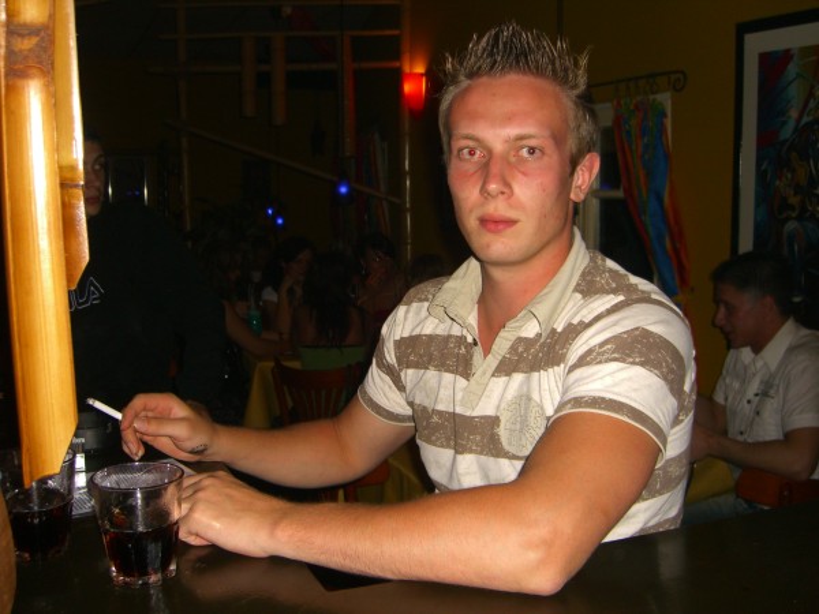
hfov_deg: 49.0
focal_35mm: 38
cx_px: 410
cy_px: 307
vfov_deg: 37.7
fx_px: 899
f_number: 2.8
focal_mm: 7.9
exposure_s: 1/60
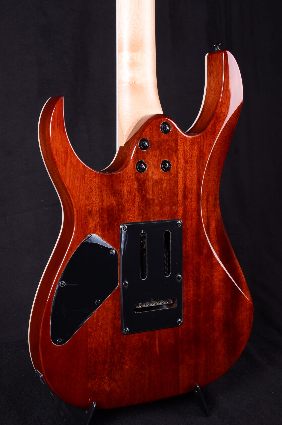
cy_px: 212
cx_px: 141
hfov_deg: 23.7
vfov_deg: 35.1
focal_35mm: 57
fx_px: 673
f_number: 11
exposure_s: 1/200
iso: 200
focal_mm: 38
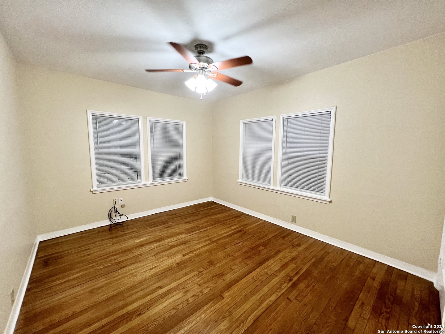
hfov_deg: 106.2
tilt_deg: -6.8
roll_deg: -0.8
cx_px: 222
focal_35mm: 13
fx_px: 167
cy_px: 167
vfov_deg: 89.9
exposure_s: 1/60
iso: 200
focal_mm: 1.57
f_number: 1.8
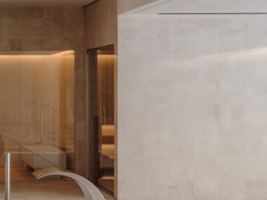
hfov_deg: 16.2
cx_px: -84
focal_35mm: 115
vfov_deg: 12.9
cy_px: 113
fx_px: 886
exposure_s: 1/50
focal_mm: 53.6
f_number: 8
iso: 400
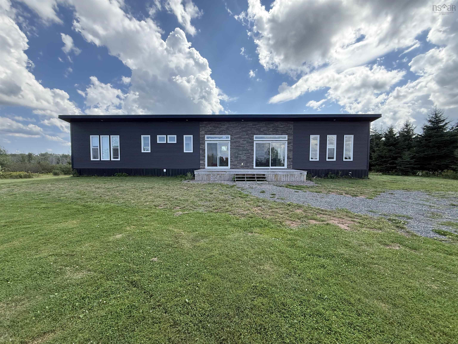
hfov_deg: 102.1
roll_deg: -0.8
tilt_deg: -1.9
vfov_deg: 85.7
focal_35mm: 14
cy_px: 172
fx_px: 185
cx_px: 229
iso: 64
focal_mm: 2.22
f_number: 2.2
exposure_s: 1/970
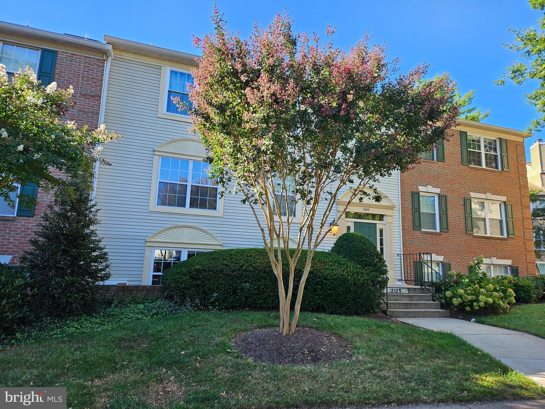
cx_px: 272
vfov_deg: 58.9
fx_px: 362
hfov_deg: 73.9
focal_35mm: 23
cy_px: 204
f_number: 1.8
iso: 25
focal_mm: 5.4
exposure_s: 1/282
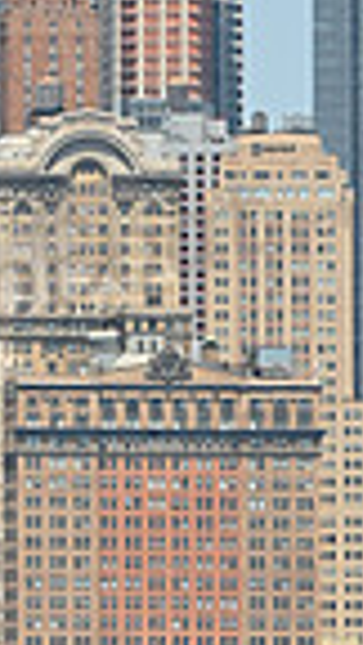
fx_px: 14408
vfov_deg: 2.6
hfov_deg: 1.4
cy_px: 103
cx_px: -477
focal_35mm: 842
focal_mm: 200
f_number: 9
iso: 320
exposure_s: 1/1000
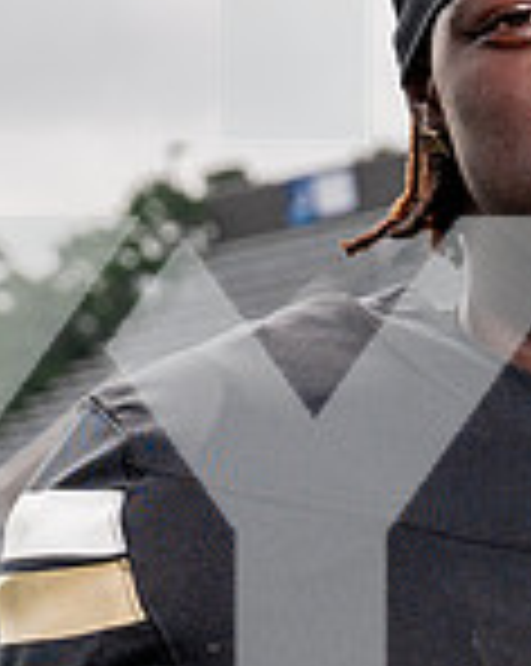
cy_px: 457
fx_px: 4724
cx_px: 500
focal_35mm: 240
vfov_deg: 8.1
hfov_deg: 6.4
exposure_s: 1/1600
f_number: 6.3
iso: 320
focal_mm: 62
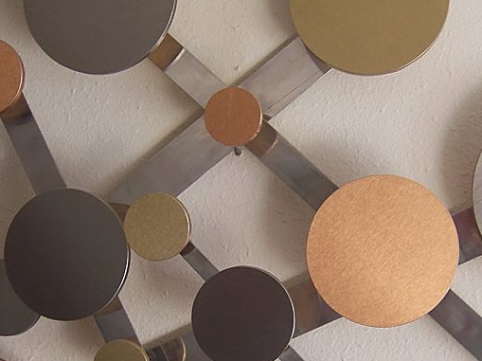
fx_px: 960
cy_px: 249
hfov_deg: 28.1
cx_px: 292
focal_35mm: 69
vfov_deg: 21.2
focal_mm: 6.2
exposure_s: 1/30
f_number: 2.8
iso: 80
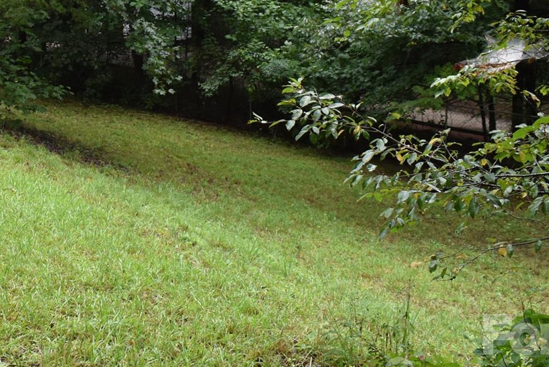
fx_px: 900
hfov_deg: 32.5
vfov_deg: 22.4
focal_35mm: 59
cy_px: 28
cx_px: 70
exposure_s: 1/160
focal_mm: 18
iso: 400
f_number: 6.3
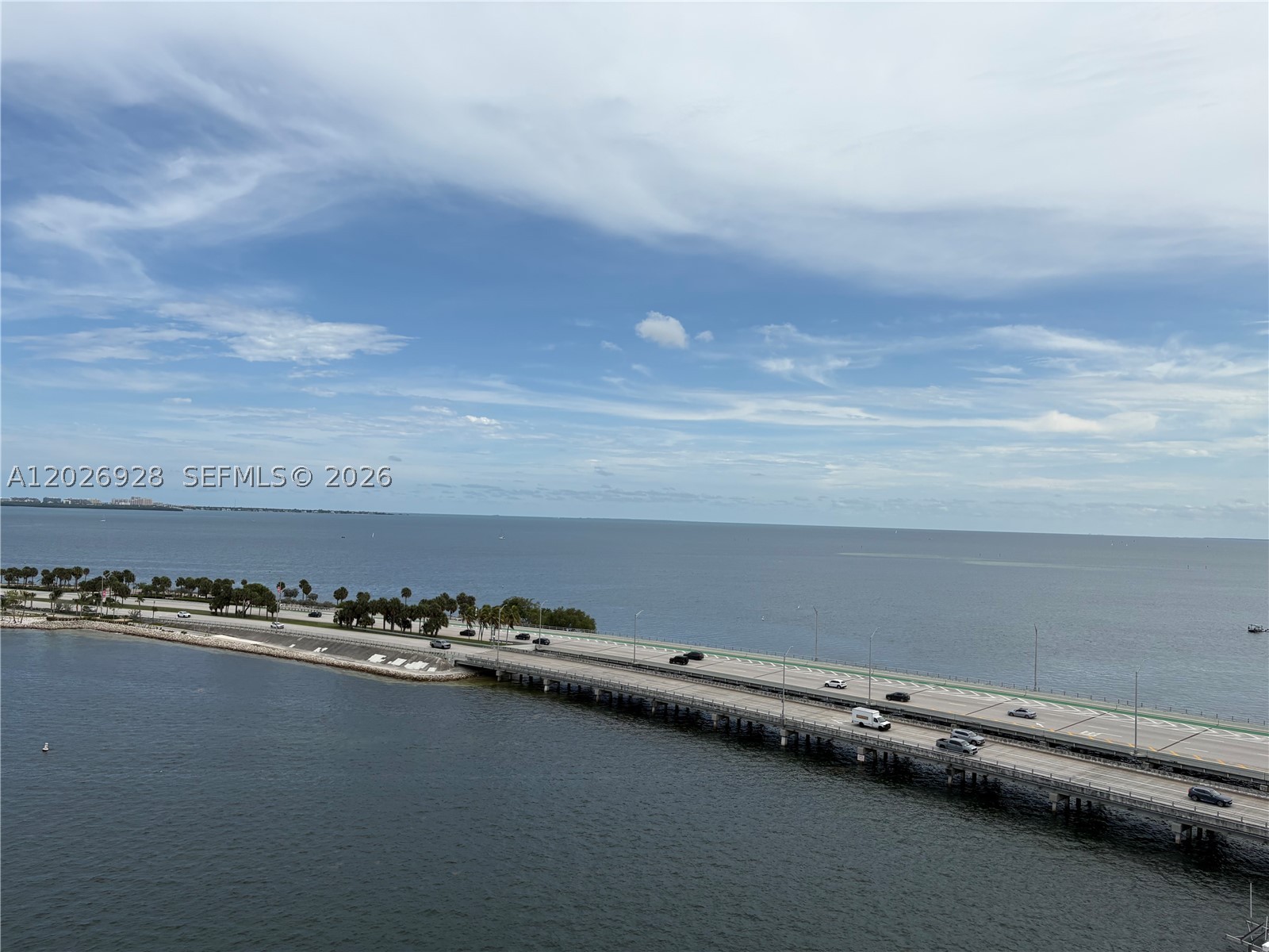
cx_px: 634
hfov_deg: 67.3
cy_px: 476
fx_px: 953
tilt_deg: +2.6
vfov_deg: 53.1
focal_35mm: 26
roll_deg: -1.1
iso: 50
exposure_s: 1/4950
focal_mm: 5.96
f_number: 1.6
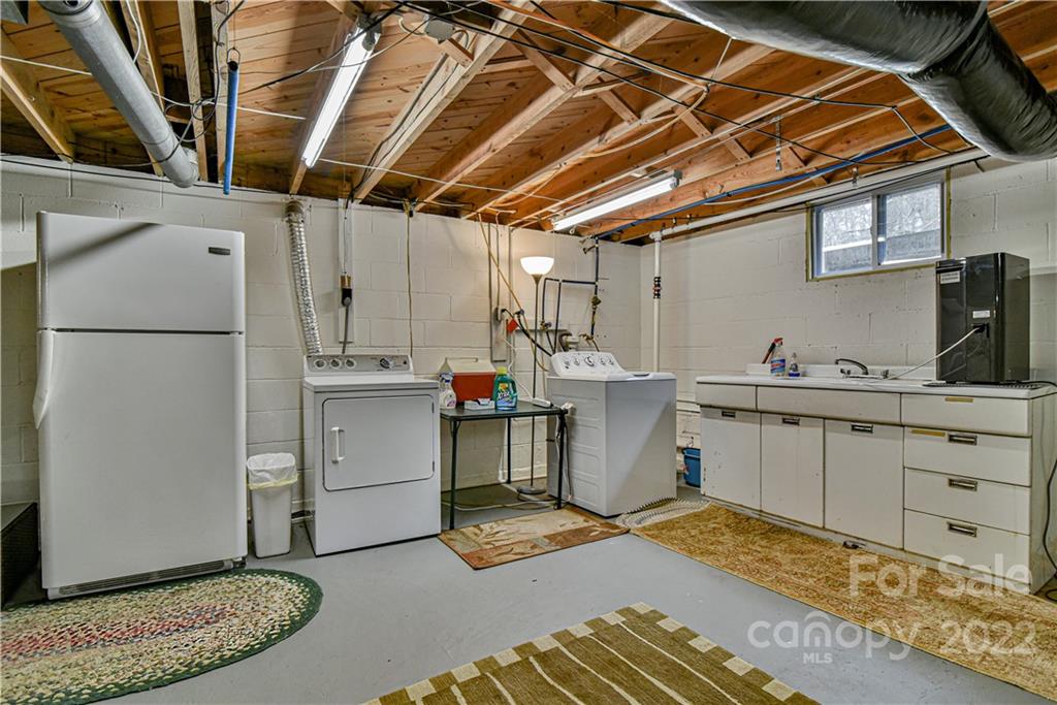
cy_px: 352
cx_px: 528
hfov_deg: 96.7
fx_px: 470
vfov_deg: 73.8
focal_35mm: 16
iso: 1600
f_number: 5.6
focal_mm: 16
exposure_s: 1/125
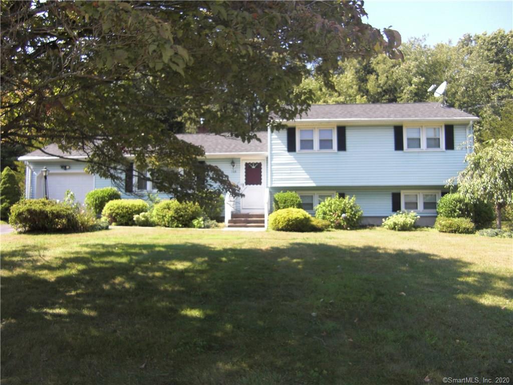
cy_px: 192
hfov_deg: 63.4
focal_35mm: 28
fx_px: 415
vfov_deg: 49.7
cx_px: 256
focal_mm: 4.9
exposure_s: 1/320
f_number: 2.6
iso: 50
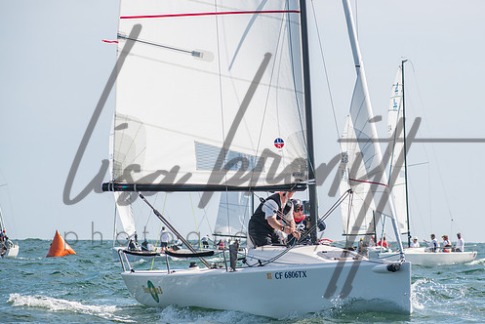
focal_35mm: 200
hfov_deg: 10.3
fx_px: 2696
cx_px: 281
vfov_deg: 6.9
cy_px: 163
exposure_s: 1/1000
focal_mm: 110
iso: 200
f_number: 6.3
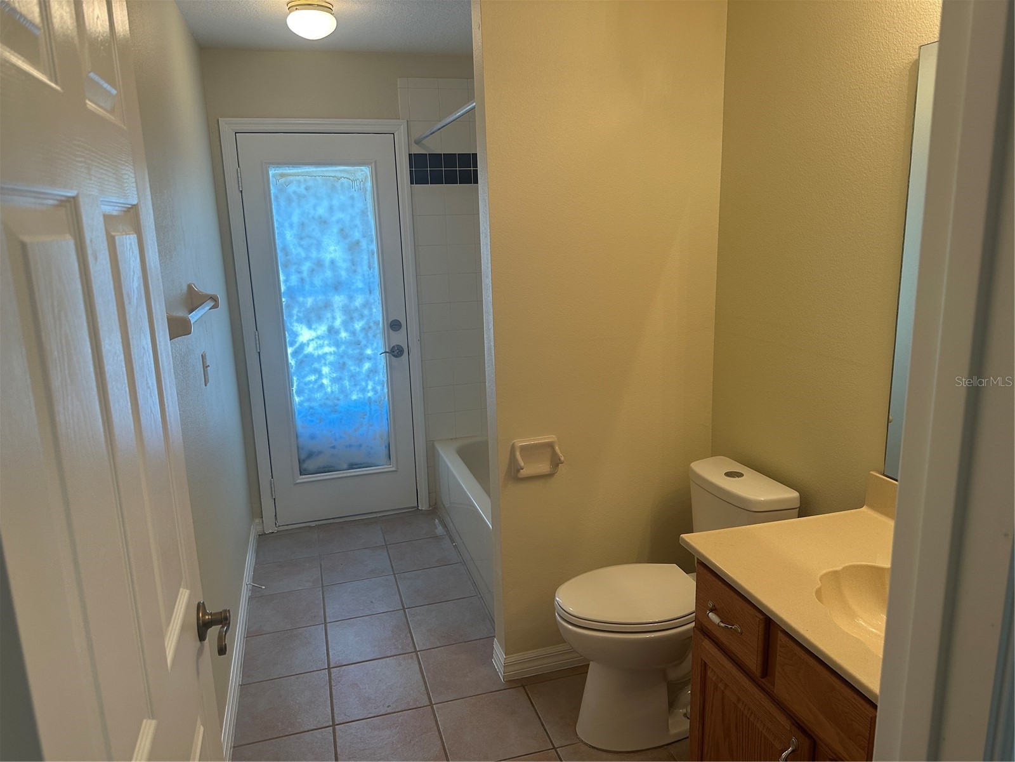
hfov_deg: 71.6
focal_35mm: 24
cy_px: 381
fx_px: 704
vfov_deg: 56.8
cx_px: 508
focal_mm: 6.86
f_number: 1.78
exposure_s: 1/120
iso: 160
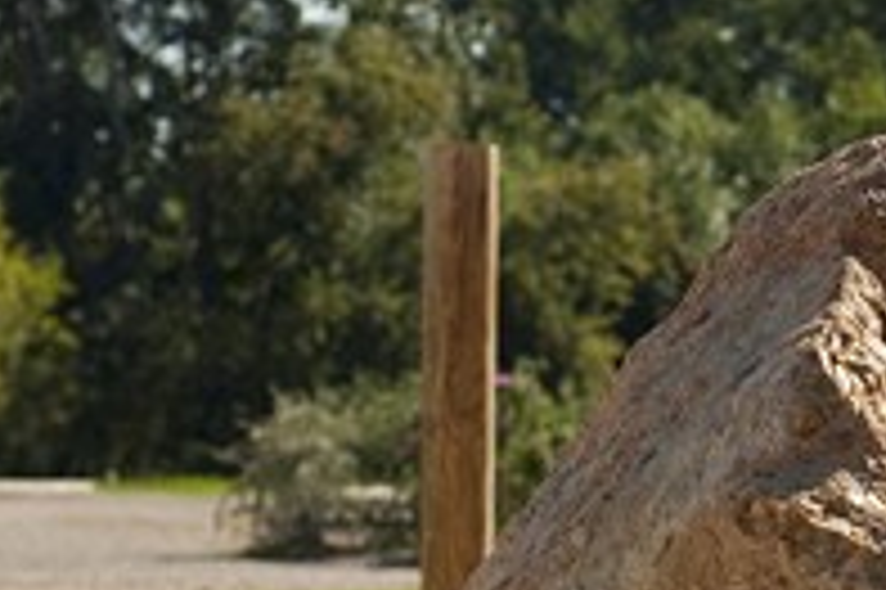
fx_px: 4992
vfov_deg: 6.8
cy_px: 360
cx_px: 850
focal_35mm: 203
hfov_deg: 10.1
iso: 200
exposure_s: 1/1250
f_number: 5
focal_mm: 50
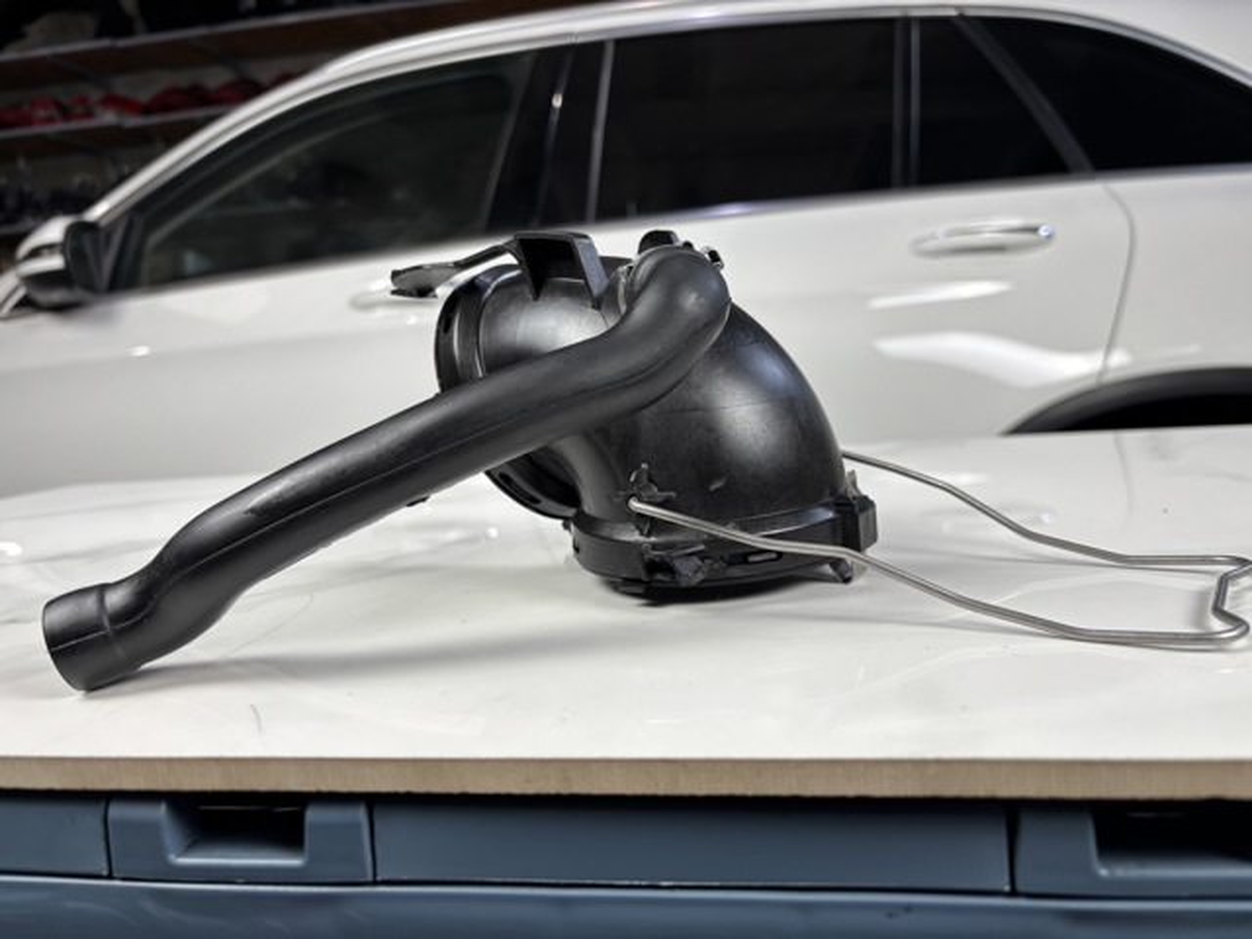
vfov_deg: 53.1
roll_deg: +3.0
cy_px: 470
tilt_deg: -7.0
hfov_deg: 67.3
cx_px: 626
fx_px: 940
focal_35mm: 26
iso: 64
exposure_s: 1/100
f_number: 1.6
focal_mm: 5.96
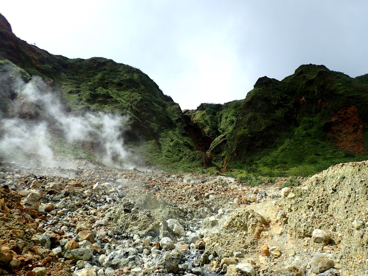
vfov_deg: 54.9
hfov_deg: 69.4
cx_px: 184
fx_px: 266
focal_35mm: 25
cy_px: 138
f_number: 8
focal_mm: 4.5
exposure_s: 1/200
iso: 100
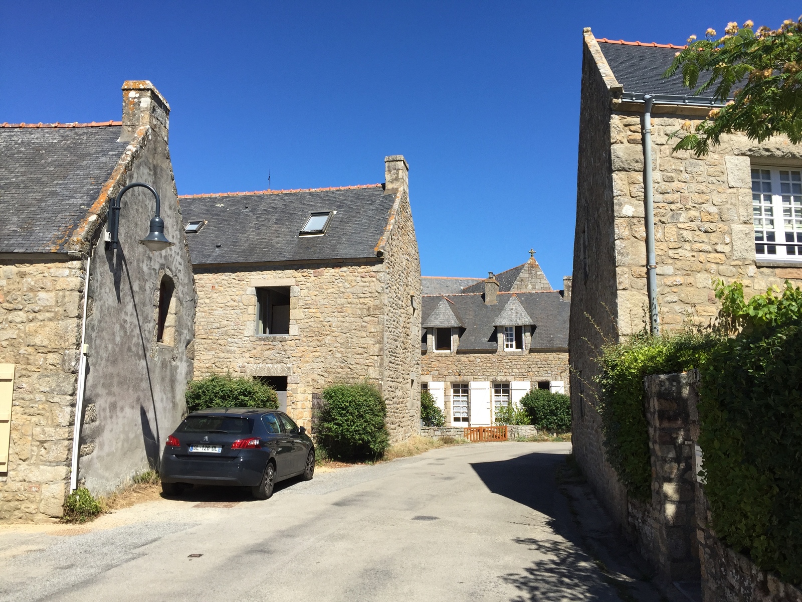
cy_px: 301
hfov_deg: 61.7
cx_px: 401
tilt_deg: +8.4
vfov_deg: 48.2
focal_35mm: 29
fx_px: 672
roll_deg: -0.2
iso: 32
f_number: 2.2
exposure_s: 1/1799
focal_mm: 4.15
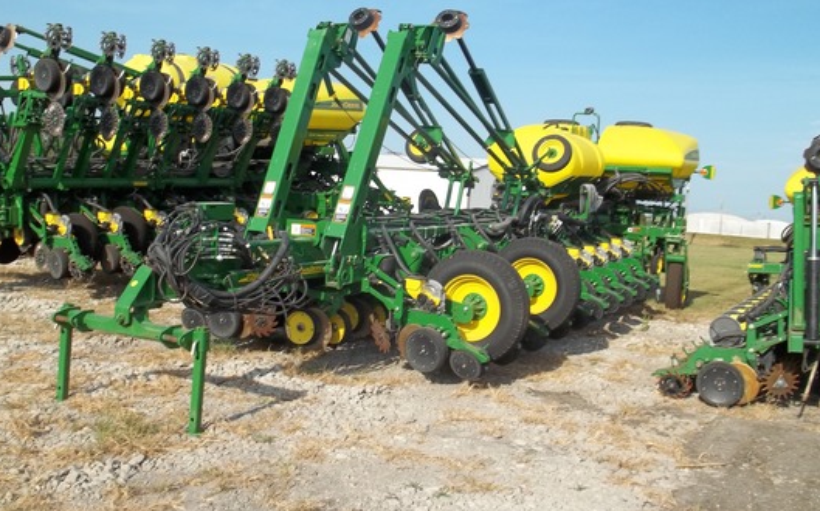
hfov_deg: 54.0
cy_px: 240
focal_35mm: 36
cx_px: 400
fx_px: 804
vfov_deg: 35.3
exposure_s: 1/125
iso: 64
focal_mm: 5.9
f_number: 8
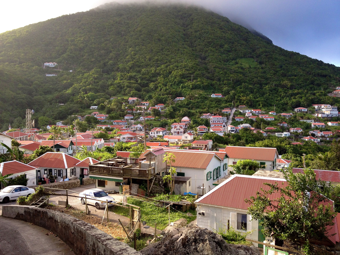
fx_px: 344
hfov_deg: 52.6
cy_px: 128
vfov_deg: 40.7
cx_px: 170
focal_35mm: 35
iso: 64
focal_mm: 4.28
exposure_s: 1/400
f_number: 2.4
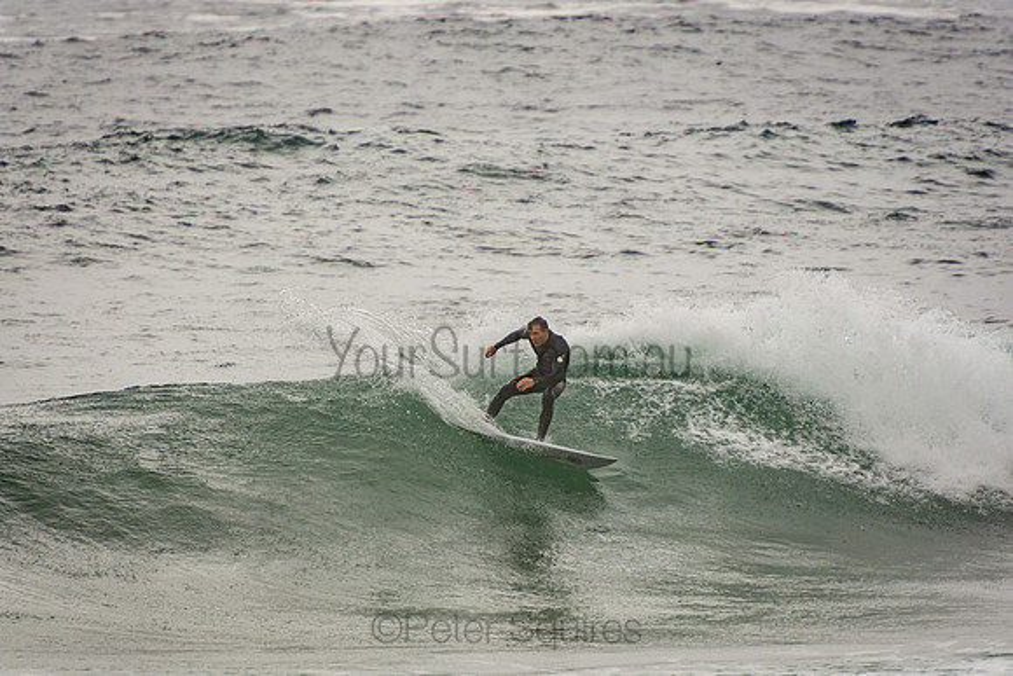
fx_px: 16886
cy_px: 338
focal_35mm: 600
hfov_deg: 3.4
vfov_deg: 2.3
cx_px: 506
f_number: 5.6
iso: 280
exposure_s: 1/1250
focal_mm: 400
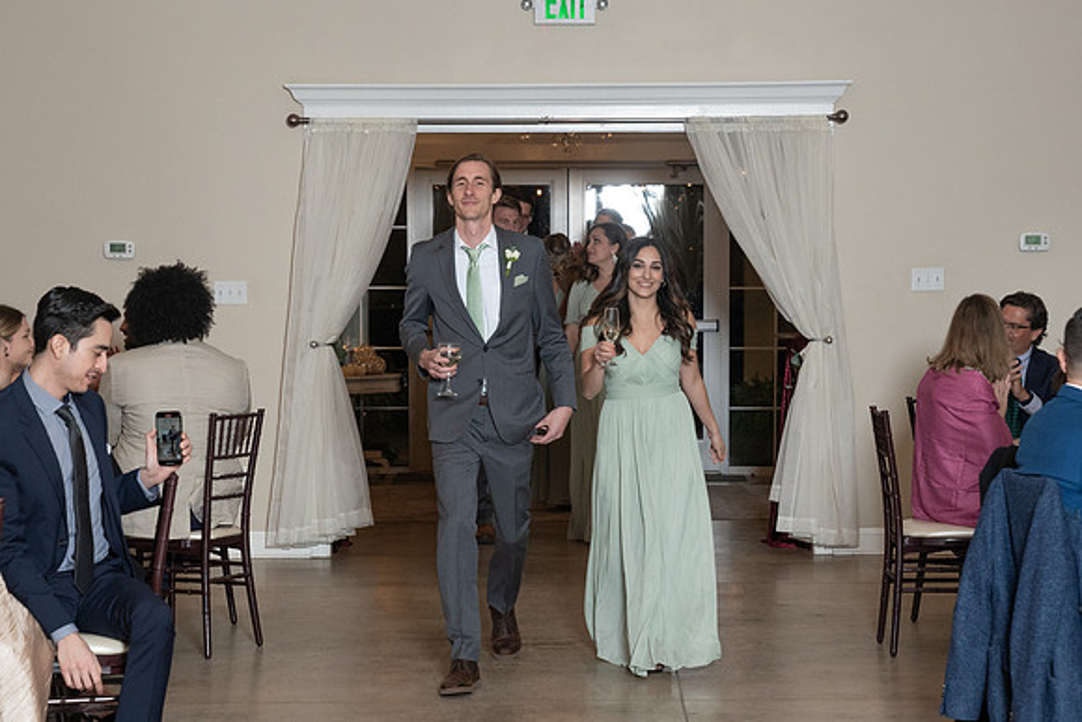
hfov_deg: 21.6
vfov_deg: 14.5
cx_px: 566
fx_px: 2830
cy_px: 468
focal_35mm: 94
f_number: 5.6
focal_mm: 70
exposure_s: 1/200
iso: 2000
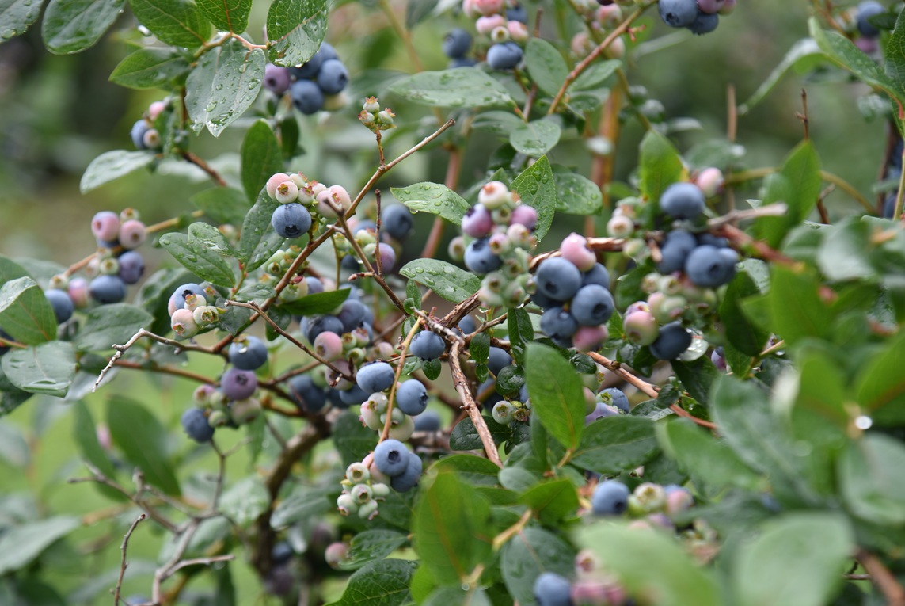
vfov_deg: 11.5
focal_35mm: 120
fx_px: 3020
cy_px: 303
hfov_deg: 17.0
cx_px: 452
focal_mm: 120
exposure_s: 1/160
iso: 100
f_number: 5
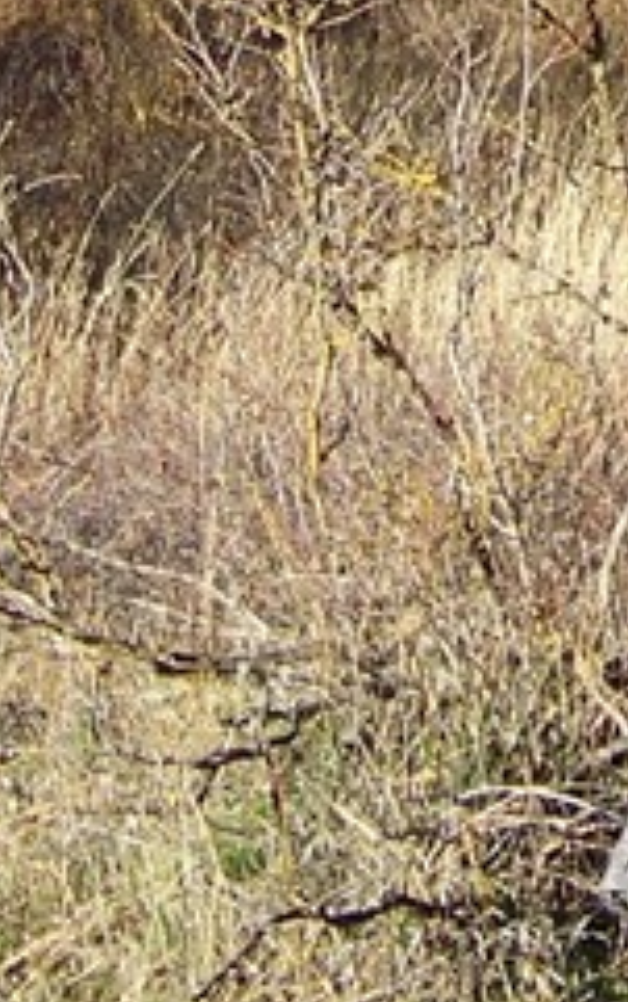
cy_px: -582
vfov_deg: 12.2
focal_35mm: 162
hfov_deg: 8.0
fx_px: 4428
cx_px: 832
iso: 64
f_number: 2.8
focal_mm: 5.85
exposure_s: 1/200
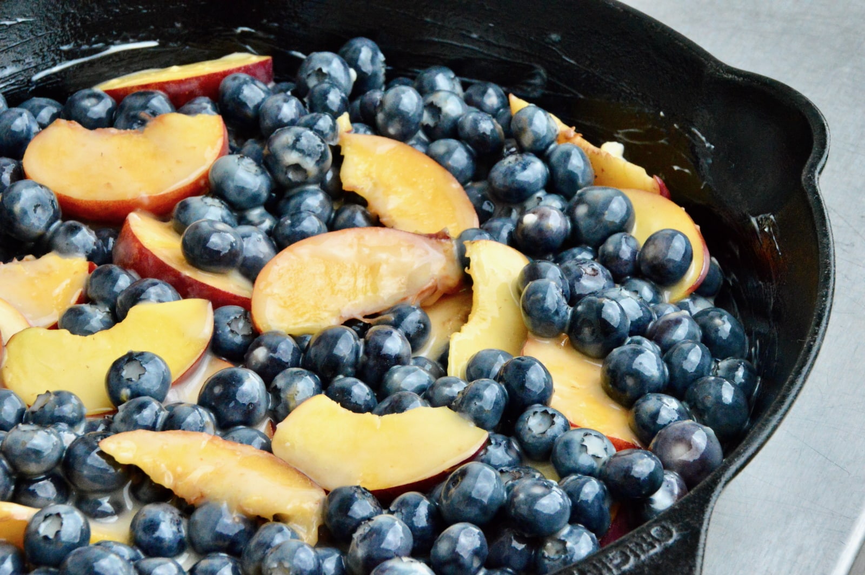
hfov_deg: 15.2
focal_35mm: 135
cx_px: 432
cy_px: 288
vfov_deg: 10.1
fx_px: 3241
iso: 4500
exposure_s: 1/160
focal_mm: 90
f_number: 18
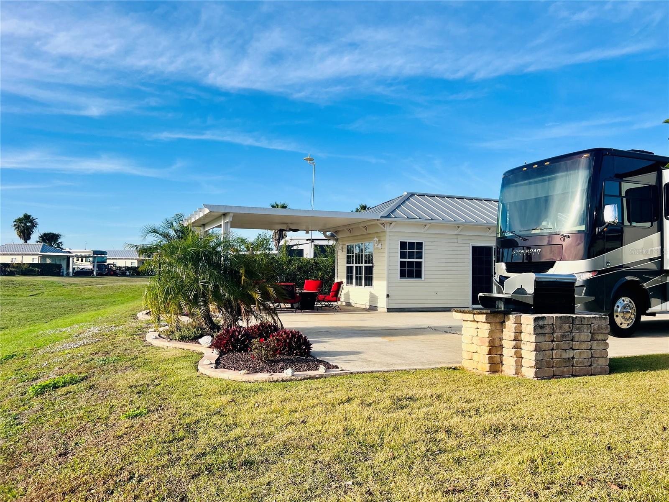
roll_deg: -0.4
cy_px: 251
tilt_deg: +1.9
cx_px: 334
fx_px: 502
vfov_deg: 53.1
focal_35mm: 26
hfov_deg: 67.3
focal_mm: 5.7
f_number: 1.5
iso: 50
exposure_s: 1/2632
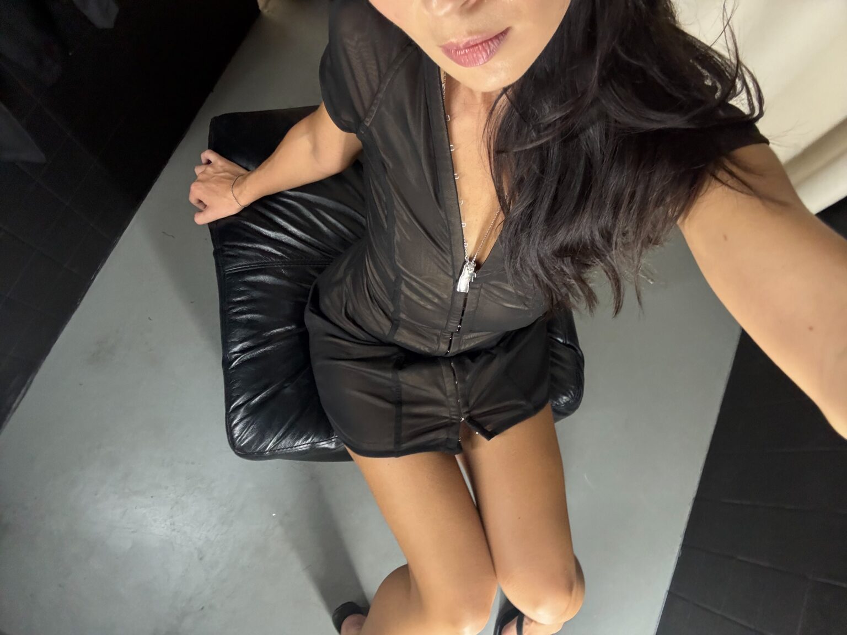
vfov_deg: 58.9
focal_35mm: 23
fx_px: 563
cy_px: 318
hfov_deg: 73.9
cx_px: 424
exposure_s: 1/50
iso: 250
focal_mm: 2.69
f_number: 1.9
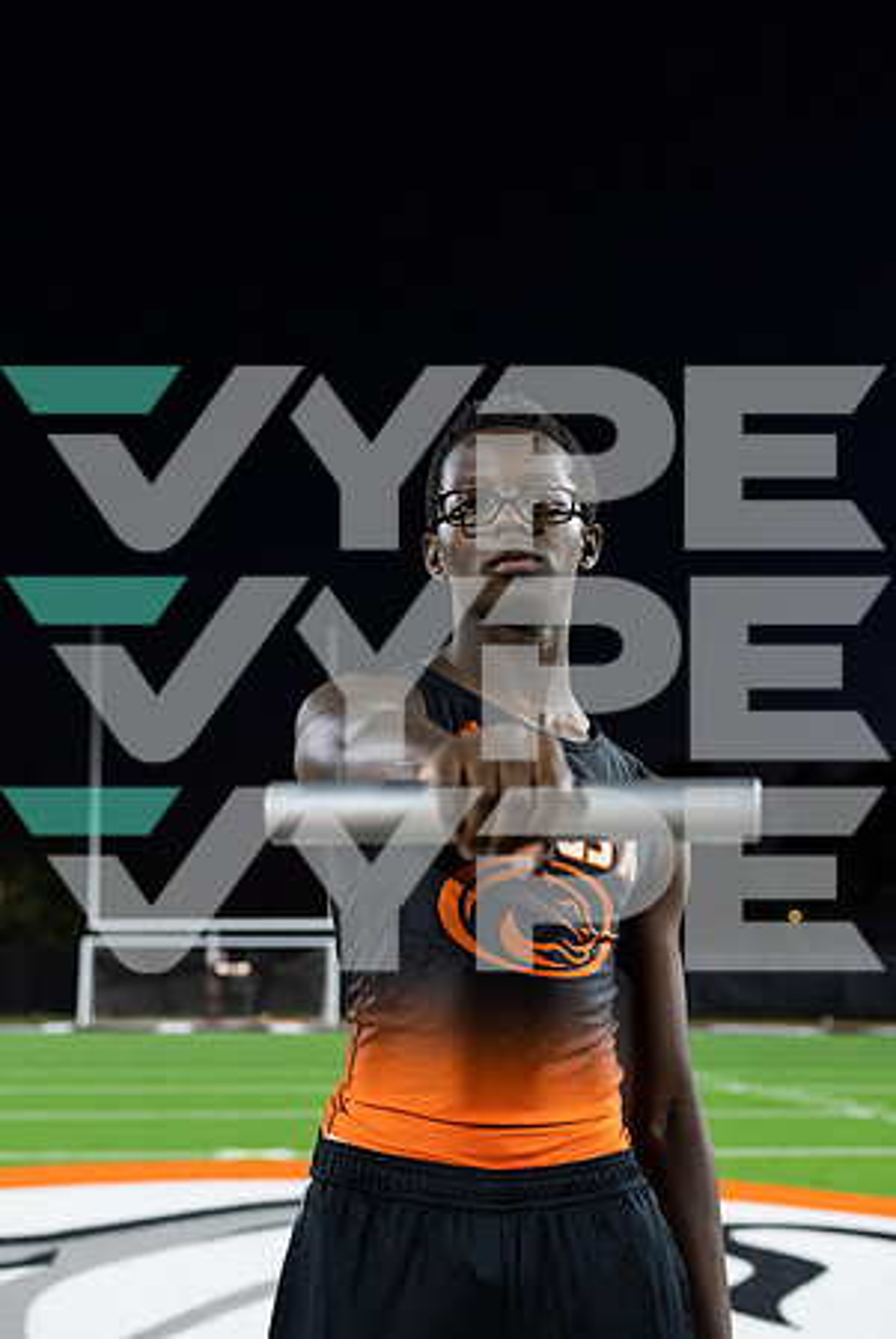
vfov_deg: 39.6
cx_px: 448
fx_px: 1862
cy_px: 670
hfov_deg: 27.1
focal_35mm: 50
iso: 1250
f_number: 4
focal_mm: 50
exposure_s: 1/125
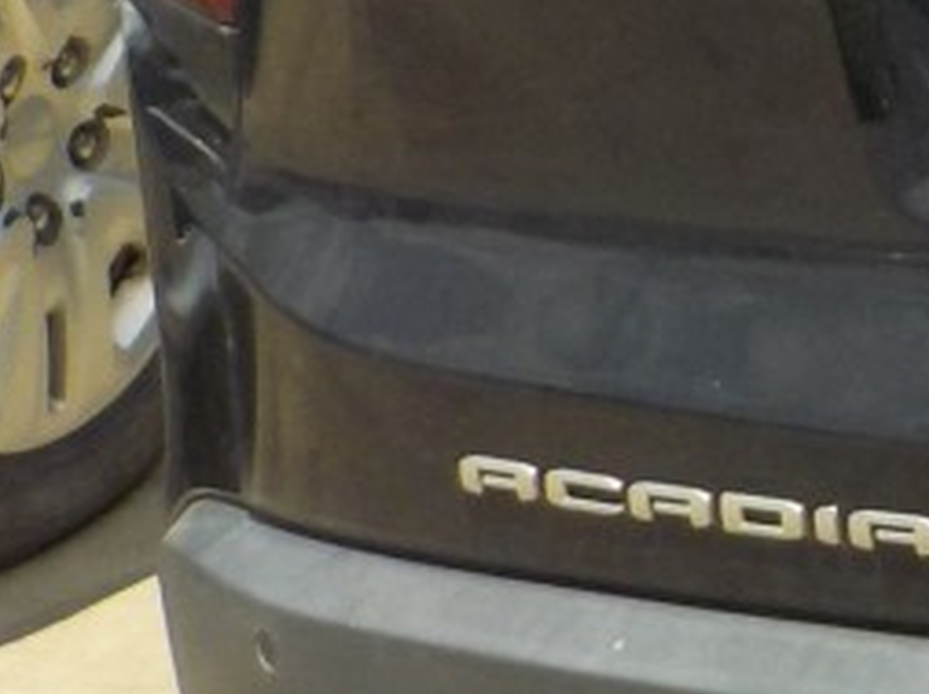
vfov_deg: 9.6
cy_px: -195
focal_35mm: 152
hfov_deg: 10.9
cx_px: 2277
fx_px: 4073
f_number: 3.3
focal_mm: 4.1
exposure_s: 1/1000
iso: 125
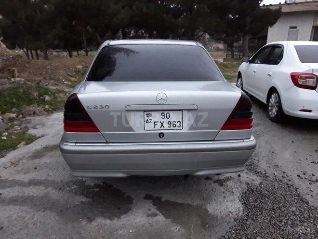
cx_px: 159
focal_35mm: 27
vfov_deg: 51.4
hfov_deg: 65.3
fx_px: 248
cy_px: 120
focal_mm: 3.71
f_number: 1.7
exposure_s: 1/25
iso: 250
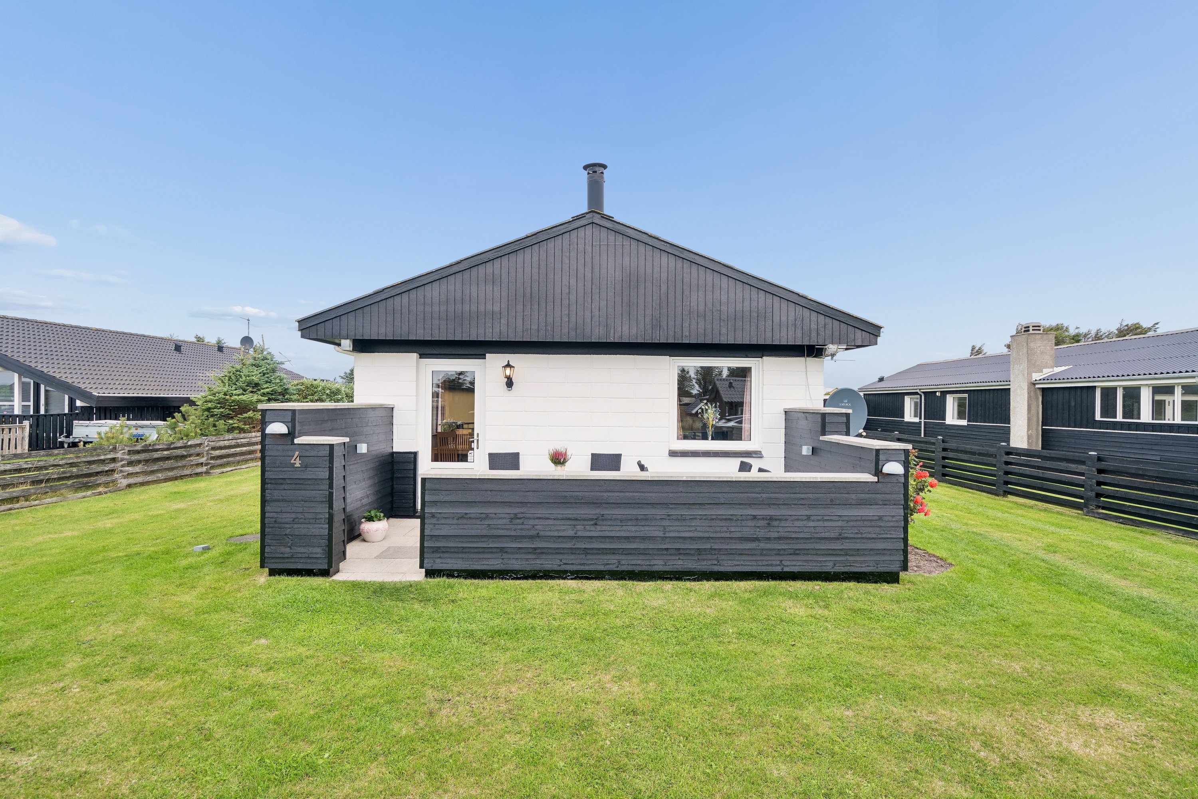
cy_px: 400
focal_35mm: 18
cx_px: 599
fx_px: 599
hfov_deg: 90.0
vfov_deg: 67.4
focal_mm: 18
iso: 320
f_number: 5.6
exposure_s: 1/125
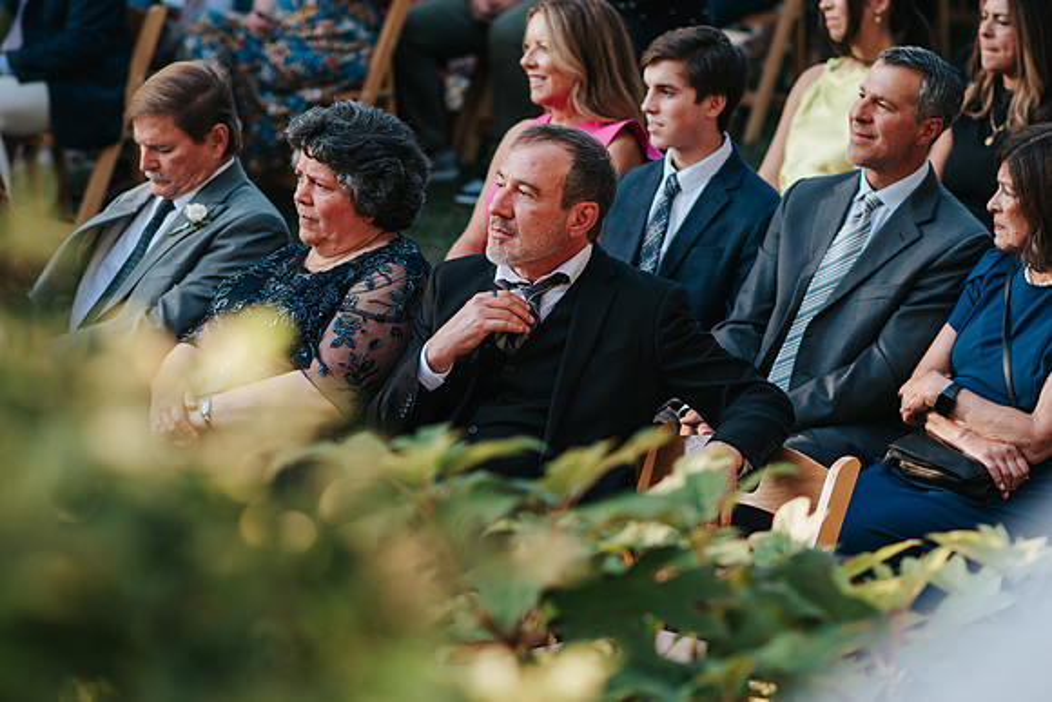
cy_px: 351
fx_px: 3727
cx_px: 526
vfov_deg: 10.8
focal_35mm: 128
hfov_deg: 16.1
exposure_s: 1/320
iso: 200
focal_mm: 85
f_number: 2.8
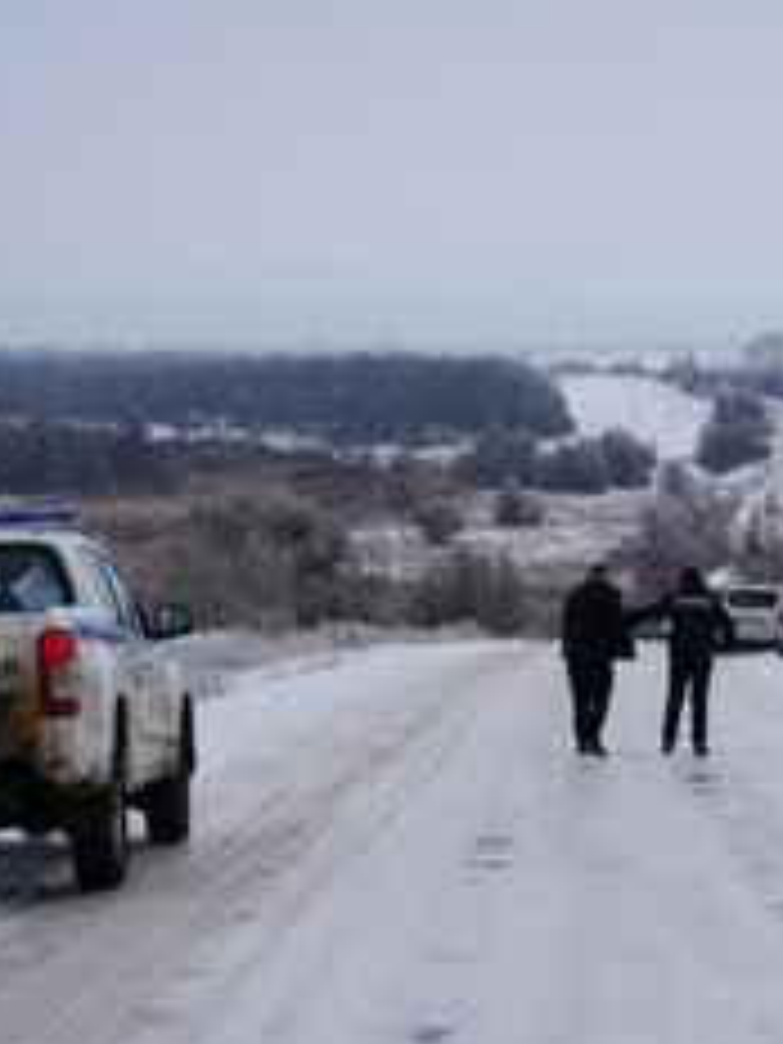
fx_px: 3498
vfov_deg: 17.0
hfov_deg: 12.8
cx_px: 513
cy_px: 520
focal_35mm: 116
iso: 80
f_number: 5
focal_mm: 70
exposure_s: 1/400
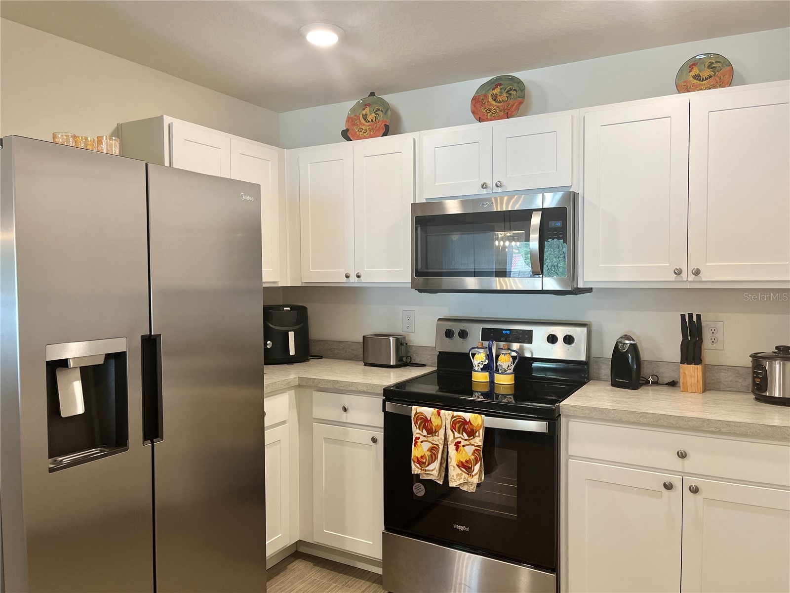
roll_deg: +0.3
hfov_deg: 67.3
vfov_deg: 53.1
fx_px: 593
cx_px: 395
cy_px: 296
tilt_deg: -2.1
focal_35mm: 26
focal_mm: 5.1
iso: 125
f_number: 1.6
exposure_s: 1/120
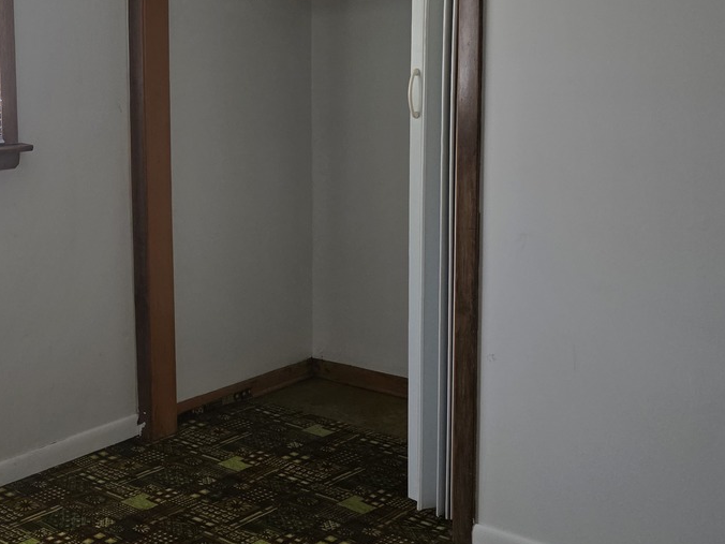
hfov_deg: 35.6
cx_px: 23
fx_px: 1026
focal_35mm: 49
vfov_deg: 29.5
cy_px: 194
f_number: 1.7
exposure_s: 1/180
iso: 200
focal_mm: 6.3
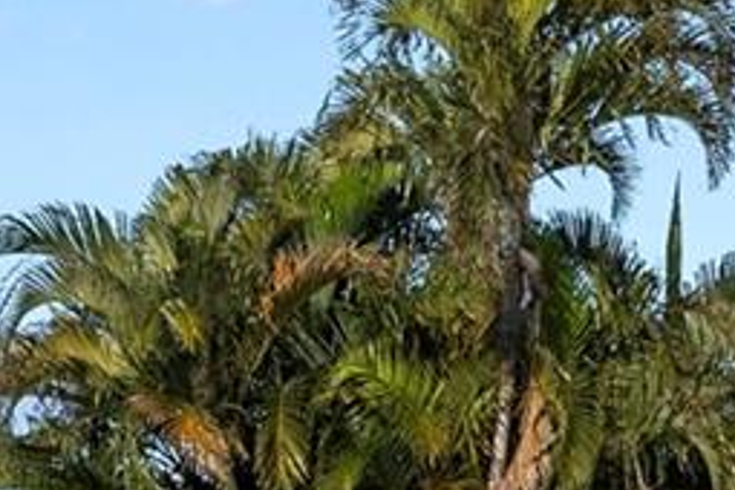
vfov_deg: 6.5
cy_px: 931
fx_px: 4226
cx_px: -556
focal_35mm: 207
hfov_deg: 9.5
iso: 100
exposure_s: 1/60
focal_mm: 33
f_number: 8
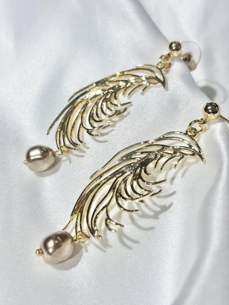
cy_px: 152
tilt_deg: -45.2
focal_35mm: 52
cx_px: 114
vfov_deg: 36.8
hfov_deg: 28.0
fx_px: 459
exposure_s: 1/391
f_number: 1.6
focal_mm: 5.96
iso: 32
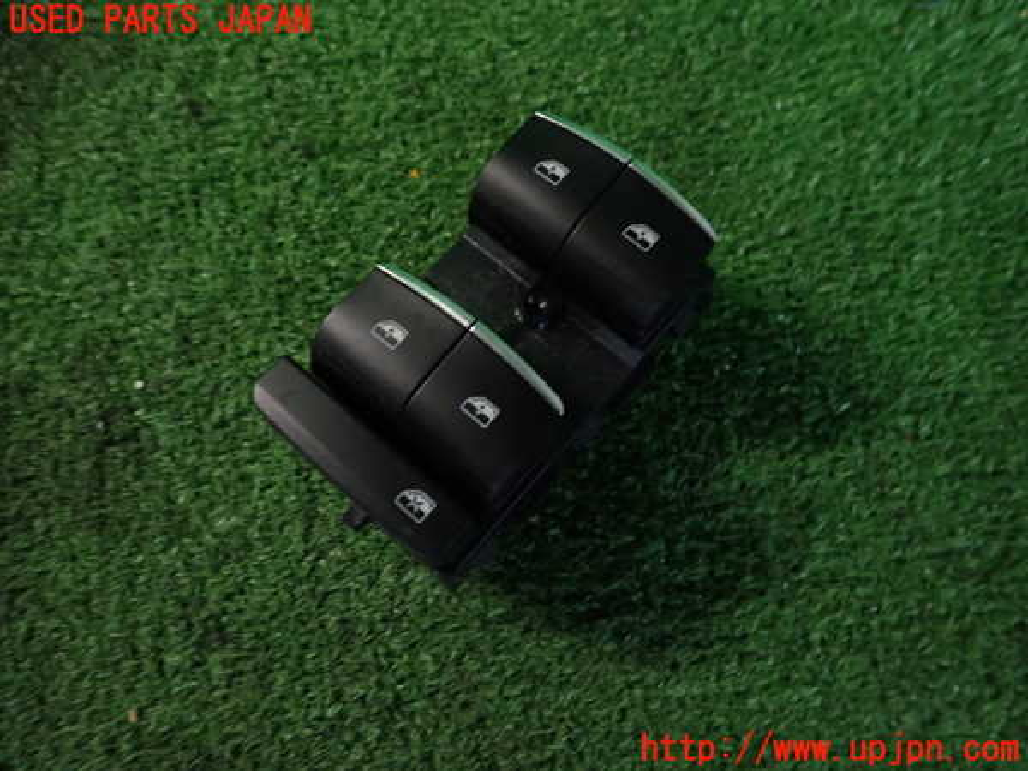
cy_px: 386
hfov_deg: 69.4
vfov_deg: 54.9
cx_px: 514
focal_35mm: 25
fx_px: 742
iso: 400
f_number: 2
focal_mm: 4.5
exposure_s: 1/30
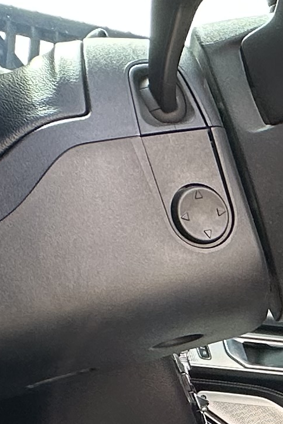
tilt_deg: -0.9
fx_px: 956
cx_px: 557
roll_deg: -5.5
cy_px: 531
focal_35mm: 81
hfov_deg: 14.2
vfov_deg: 22.7
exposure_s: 1/99
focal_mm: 2.22
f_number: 2.2
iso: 50
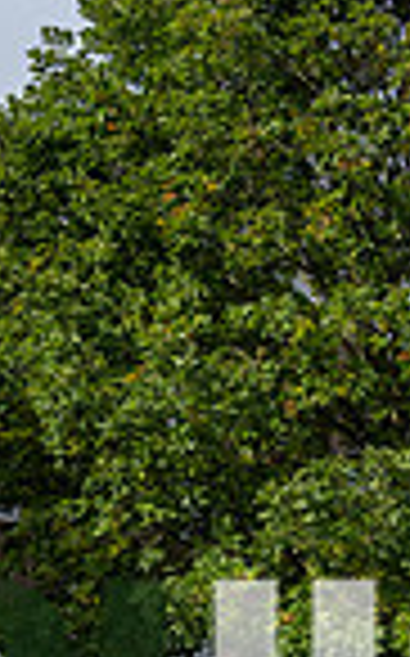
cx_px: 239
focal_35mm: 103
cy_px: 790
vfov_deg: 19.1
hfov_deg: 12.7
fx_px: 1845
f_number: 4
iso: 125
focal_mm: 25.5
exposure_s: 1/1600
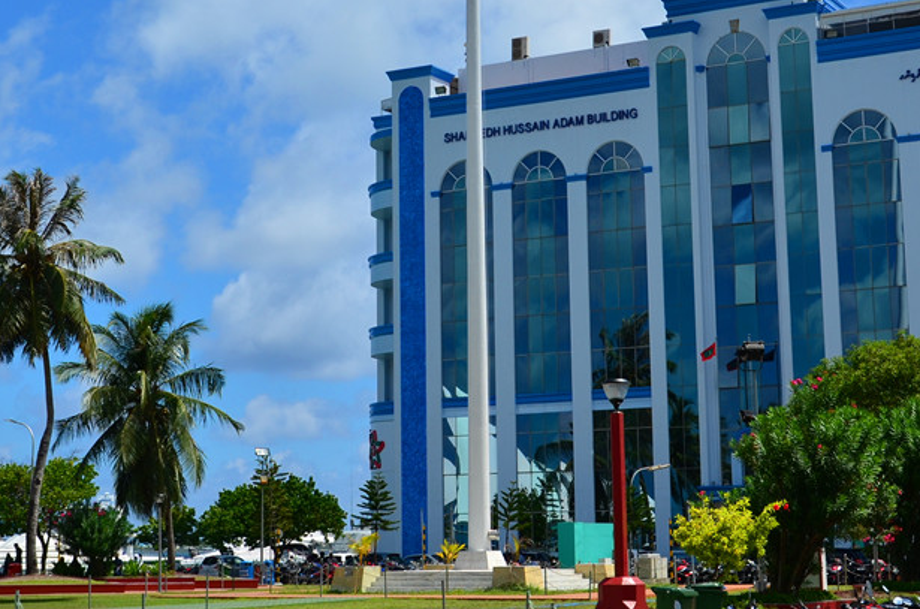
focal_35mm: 68
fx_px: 1734
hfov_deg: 29.7
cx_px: 438
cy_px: 178
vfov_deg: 19.8
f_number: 7.1
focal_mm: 24
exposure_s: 1/320
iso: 100
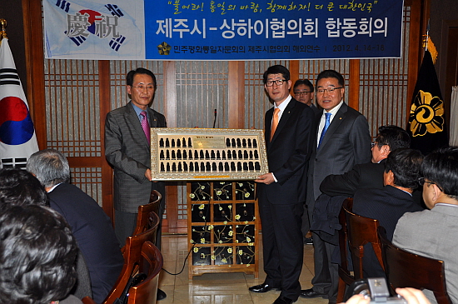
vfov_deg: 36.8
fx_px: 457
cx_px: 229
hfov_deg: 53.2
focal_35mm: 36
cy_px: 152
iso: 200
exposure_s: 1/60
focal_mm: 24
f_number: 3.8
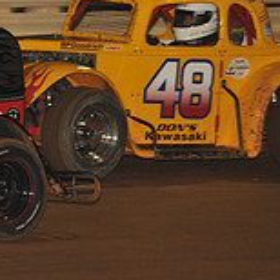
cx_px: -180
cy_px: 82
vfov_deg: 2.7
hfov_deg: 2.7
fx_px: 5848
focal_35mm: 639
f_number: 6.3
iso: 1000
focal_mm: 200
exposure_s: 1/320
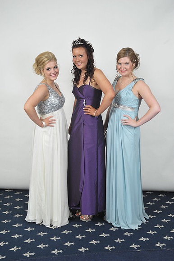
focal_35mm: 50
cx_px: 87
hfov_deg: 27.0
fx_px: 363
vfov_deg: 39.6
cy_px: 130
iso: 1000
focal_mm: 50
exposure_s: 1/160
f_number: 7.1
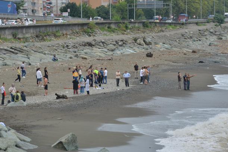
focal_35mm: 200
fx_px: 1267
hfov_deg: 10.3
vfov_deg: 6.9
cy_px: 76
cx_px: 114
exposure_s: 1/250
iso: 1600
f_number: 8
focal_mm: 200
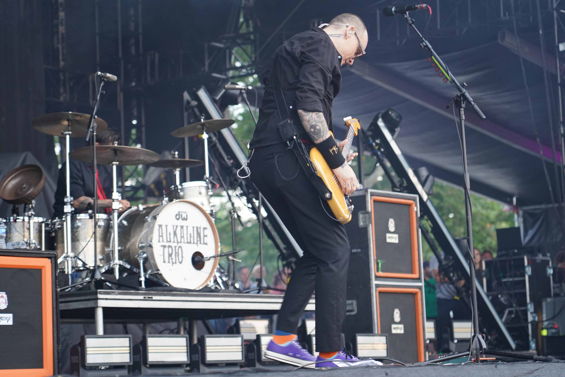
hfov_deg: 19.5
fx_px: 1648
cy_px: 188
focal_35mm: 105
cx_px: 282
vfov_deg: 13.0
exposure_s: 1/160
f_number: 4
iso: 3200
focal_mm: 105
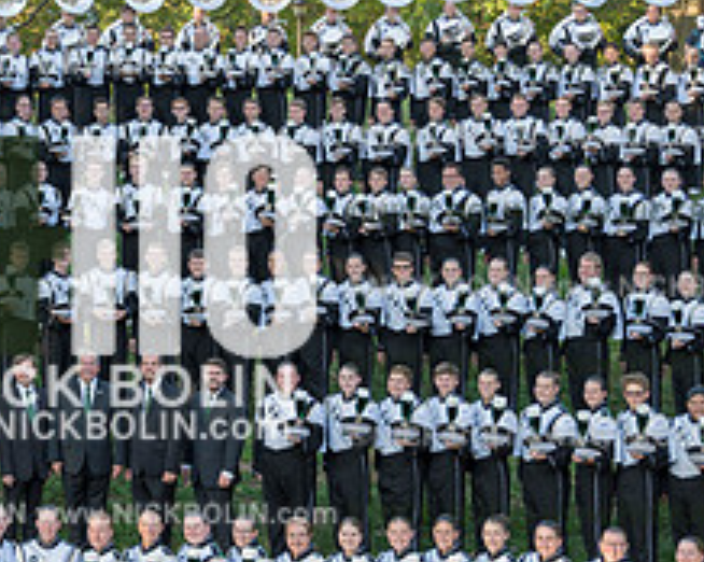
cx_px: 87
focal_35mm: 90
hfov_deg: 20.9
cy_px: 289
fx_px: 1874
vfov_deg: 17.1
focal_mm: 36
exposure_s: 1/100
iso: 125
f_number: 4
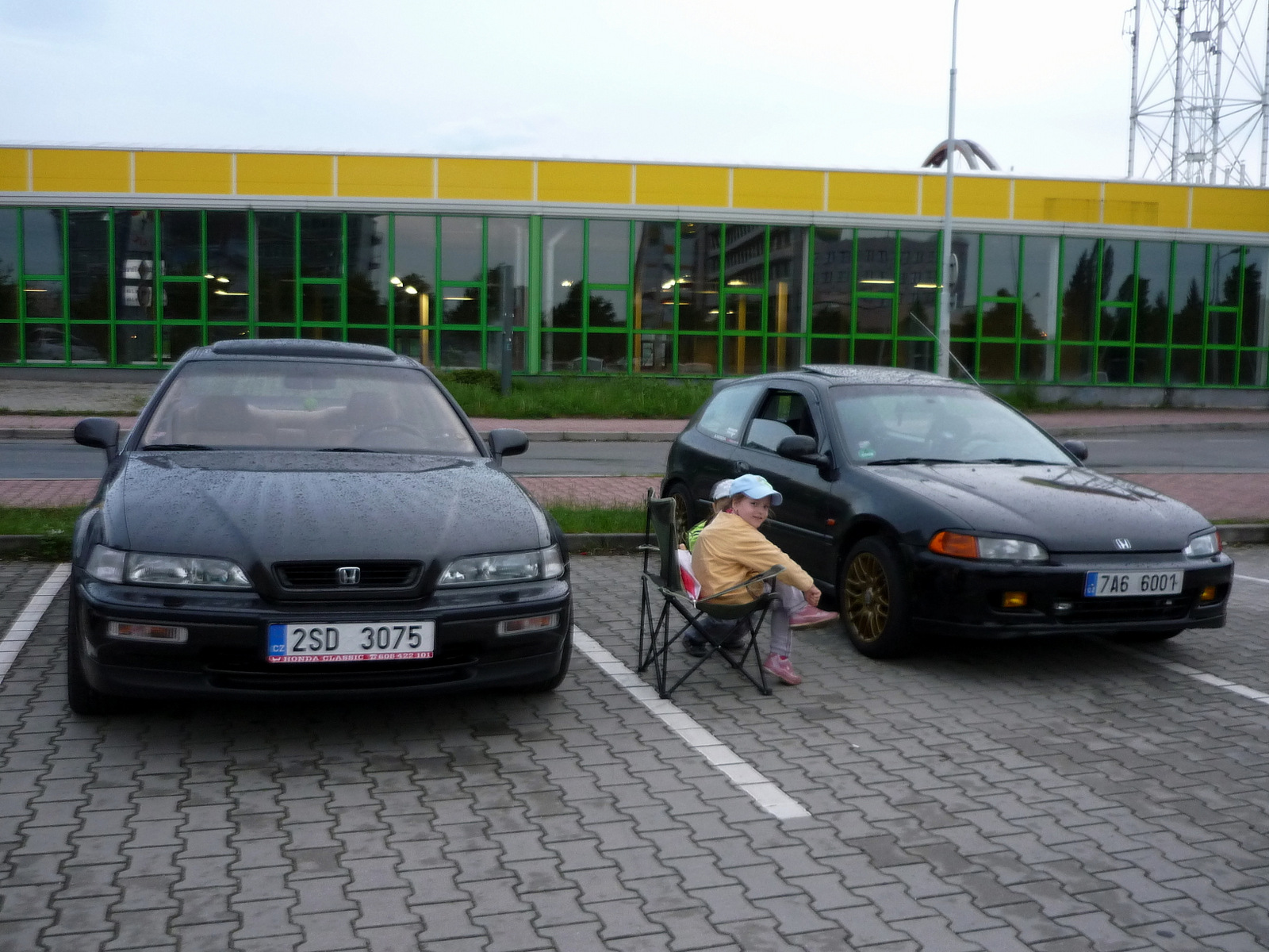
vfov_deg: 42.9
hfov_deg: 55.4
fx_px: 1210
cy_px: 476
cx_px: 634
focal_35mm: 33
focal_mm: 5.5
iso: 200
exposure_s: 1/20
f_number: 2.8
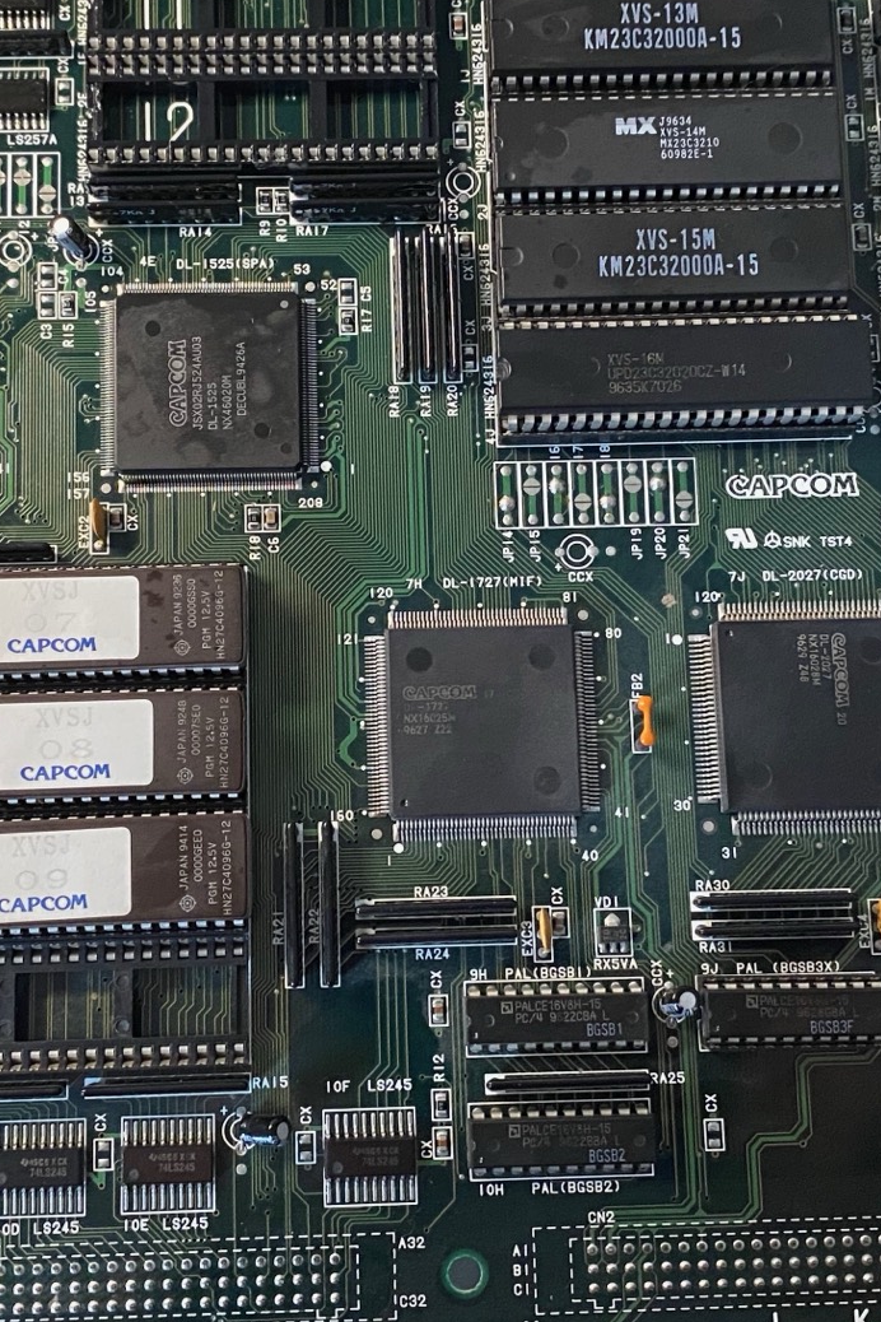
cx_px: 428
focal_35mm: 50
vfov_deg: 39.6
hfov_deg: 27.0
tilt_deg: -80.3
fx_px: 1835
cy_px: 593
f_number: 1.8
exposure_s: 1/49
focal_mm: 4.25
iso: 500
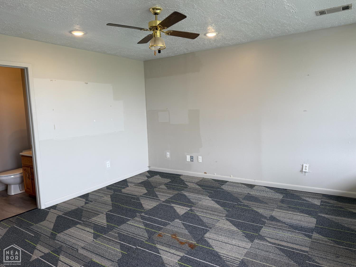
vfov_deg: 56.8
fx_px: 247
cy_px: 134
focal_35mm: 24
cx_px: 178
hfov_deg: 71.6
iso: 64
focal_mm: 6.76
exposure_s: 1/120
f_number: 1.78
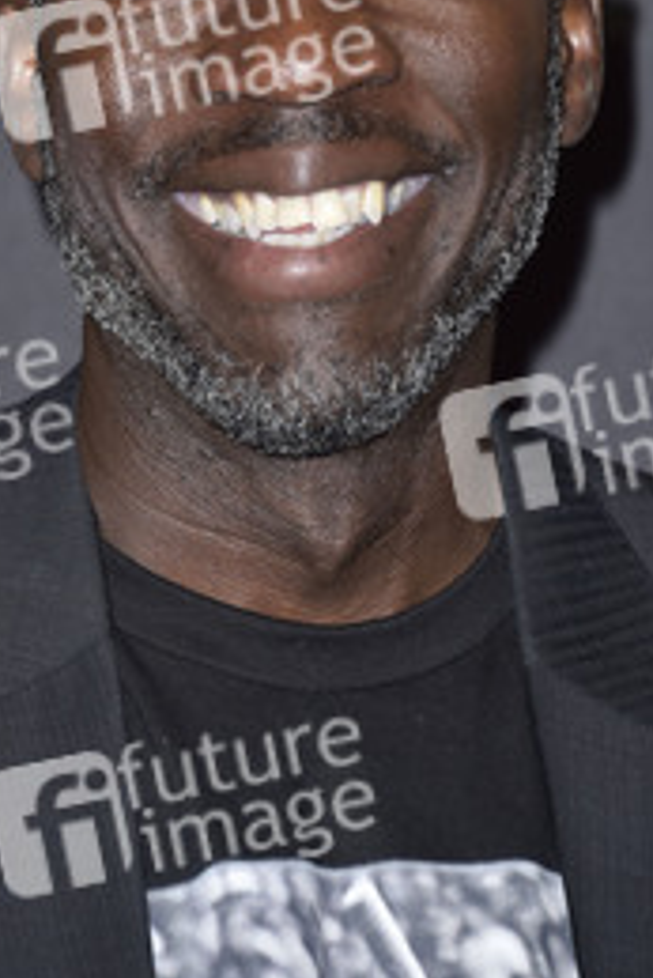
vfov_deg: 5.8
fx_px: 9645
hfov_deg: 3.9
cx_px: 293
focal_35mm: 355
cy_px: 242
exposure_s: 1/250
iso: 320
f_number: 6.3
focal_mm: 230
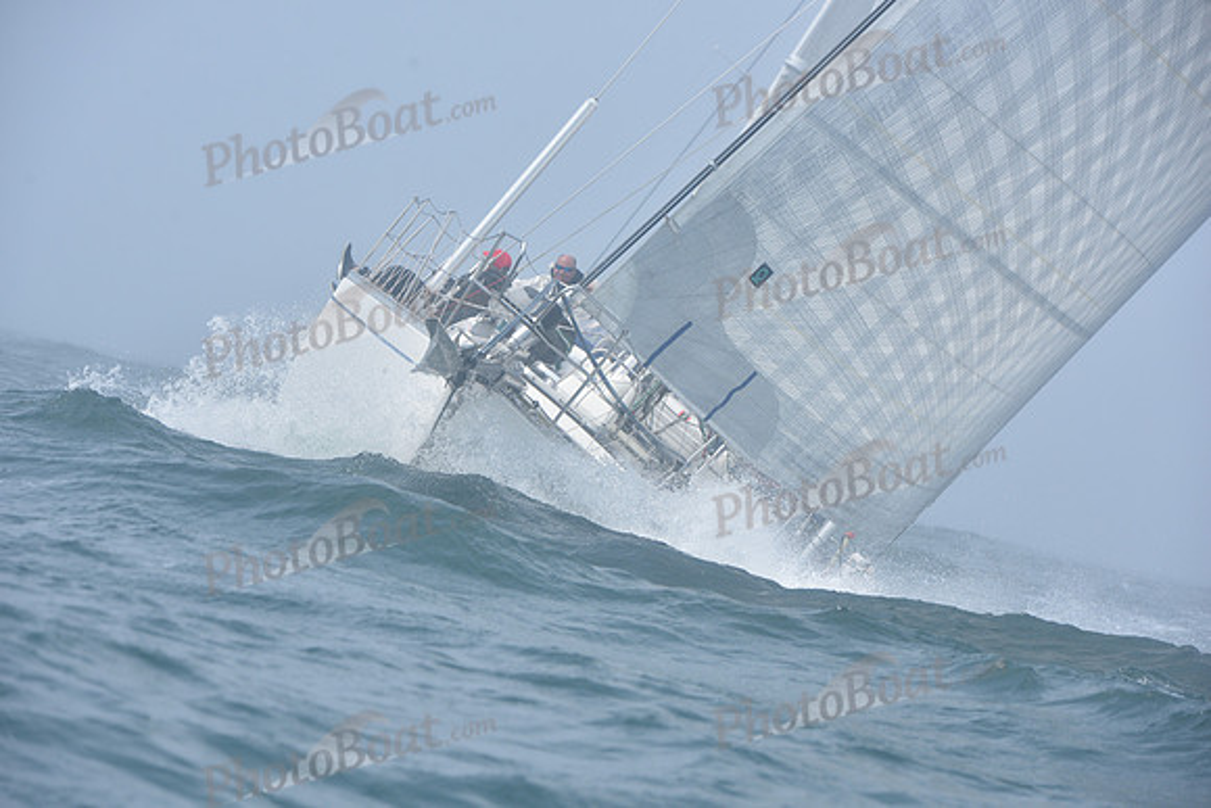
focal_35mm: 165
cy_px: 404
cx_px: 606
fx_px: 5551
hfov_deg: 12.4
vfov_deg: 8.3
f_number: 9
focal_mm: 165
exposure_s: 1/800
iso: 320
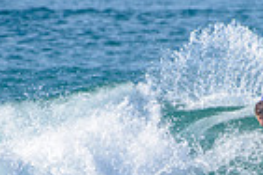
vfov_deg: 0.7
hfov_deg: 1.0
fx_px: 15063
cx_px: 231
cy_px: 195
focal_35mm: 2062
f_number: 5.6
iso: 160
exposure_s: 1/2000
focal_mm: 500
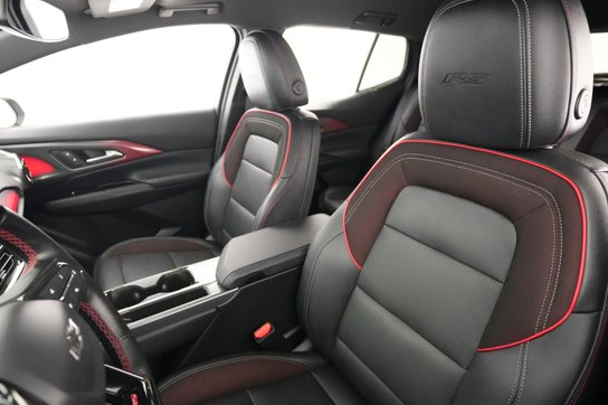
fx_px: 338
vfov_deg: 61.8
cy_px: 210
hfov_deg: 83.9
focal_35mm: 20
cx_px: 285
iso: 12800
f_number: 2.8
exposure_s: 1/40
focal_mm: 17
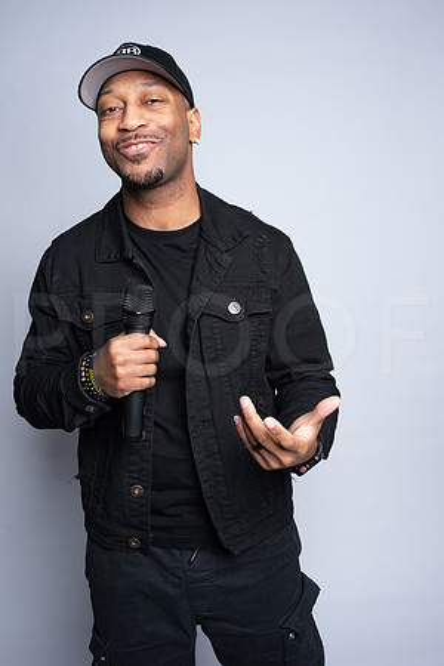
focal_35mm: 35
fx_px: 647
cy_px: 333
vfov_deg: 54.4
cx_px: 222
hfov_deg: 37.9
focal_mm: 35
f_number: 6.3
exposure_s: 1/200
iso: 250
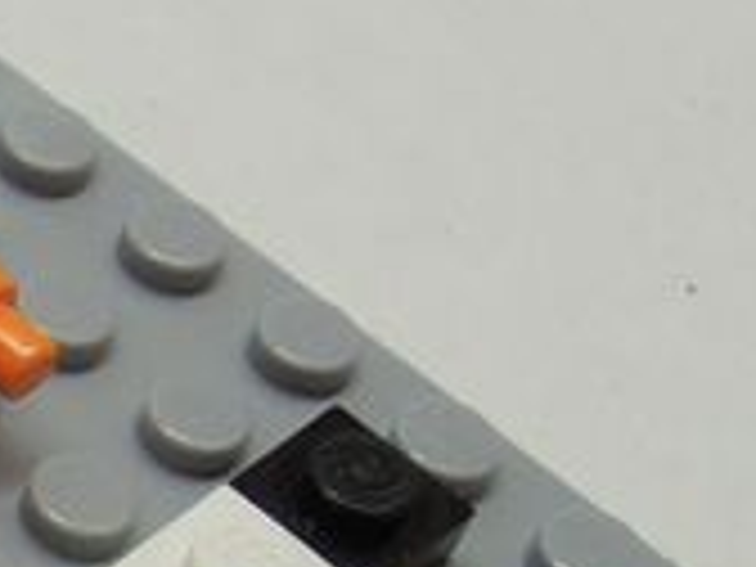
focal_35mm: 146
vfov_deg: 10.0
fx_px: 3189
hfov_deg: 11.7
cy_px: 630
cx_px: -886
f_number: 2.8
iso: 160
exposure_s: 1/60
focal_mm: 4.3
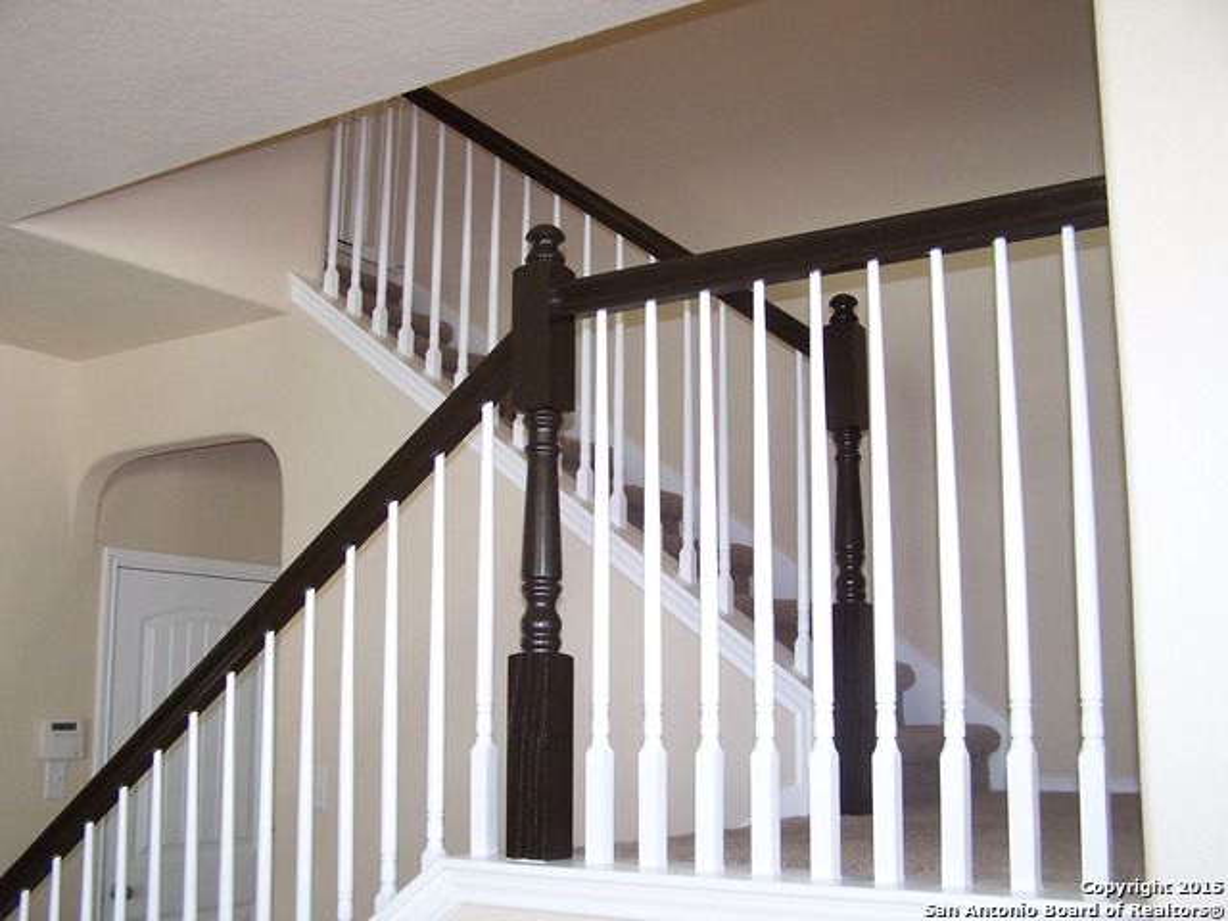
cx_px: 614
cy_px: 460
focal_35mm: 38
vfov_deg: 37.7
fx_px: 1348
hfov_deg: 49.0
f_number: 2.8
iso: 140
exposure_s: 1/20
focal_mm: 6.3
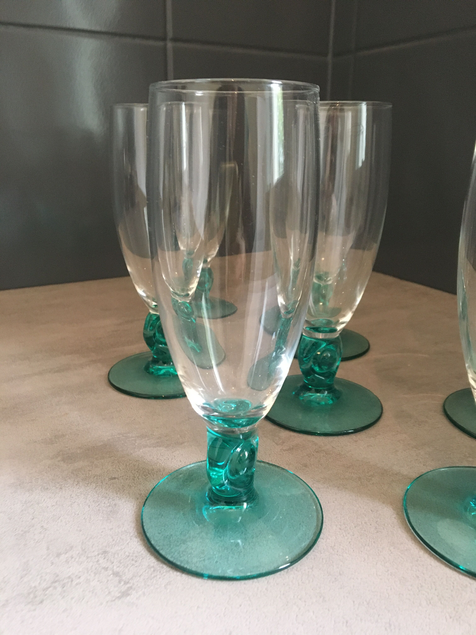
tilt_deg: -18.2
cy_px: 318
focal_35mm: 29
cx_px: 238
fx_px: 532
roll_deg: -0.8
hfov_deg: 48.2
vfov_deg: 61.7
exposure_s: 1/25
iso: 200
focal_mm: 4.15
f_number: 2.2
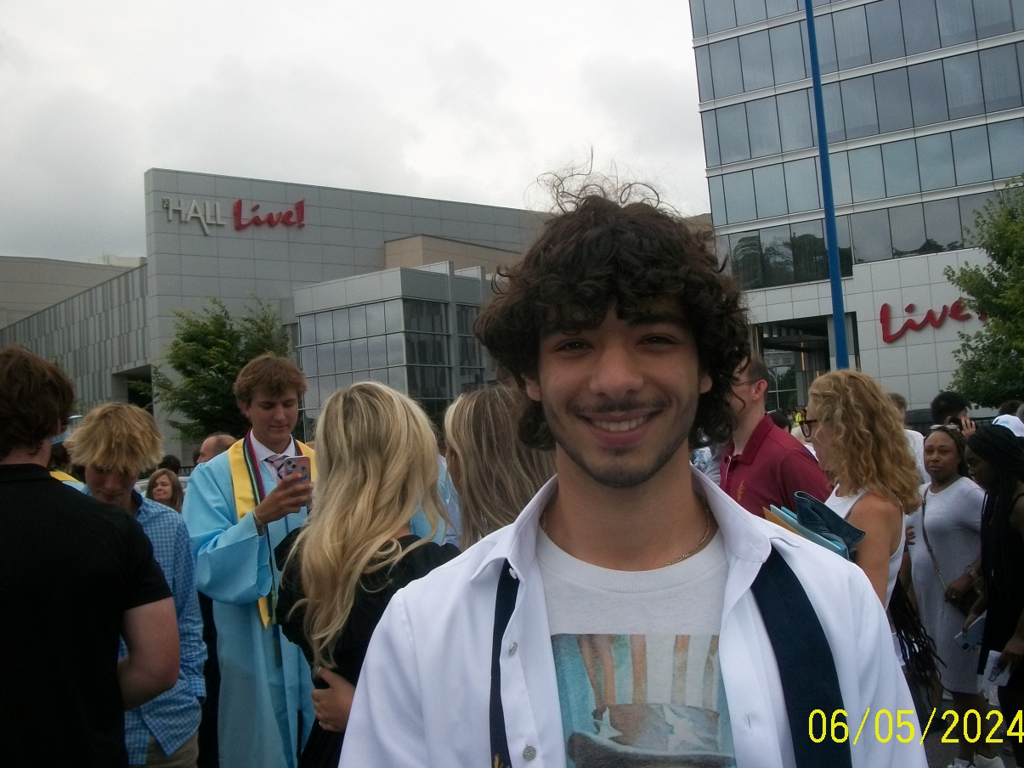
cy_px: 405
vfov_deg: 41.8
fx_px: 1006
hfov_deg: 53.9
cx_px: 538
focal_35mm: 34
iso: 80
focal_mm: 5.7
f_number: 5.5
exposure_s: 1/500
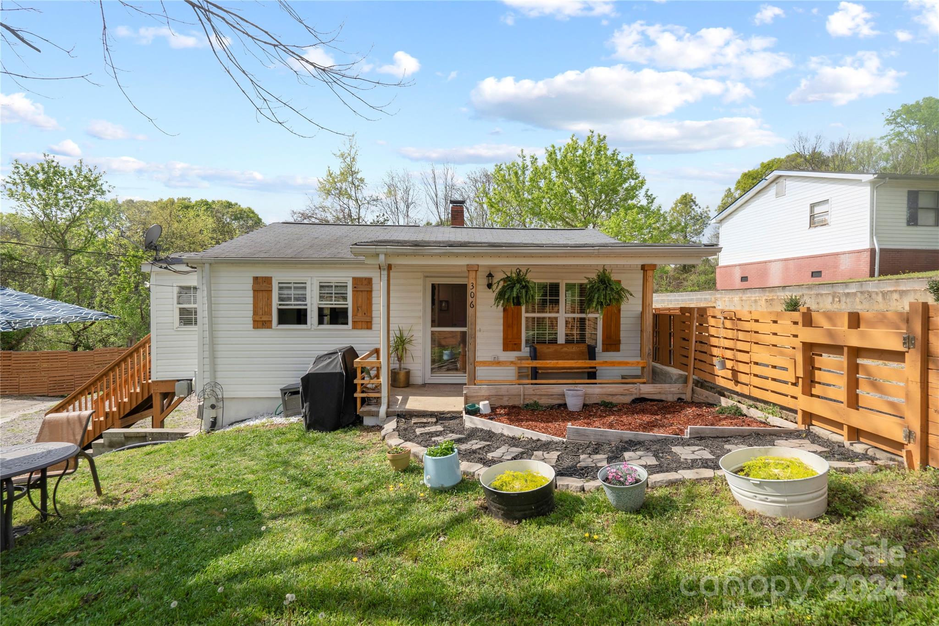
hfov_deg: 96.7
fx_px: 417
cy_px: 313
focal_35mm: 16
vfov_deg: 73.7
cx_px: 470
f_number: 9
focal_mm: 16
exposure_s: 1/125
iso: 100
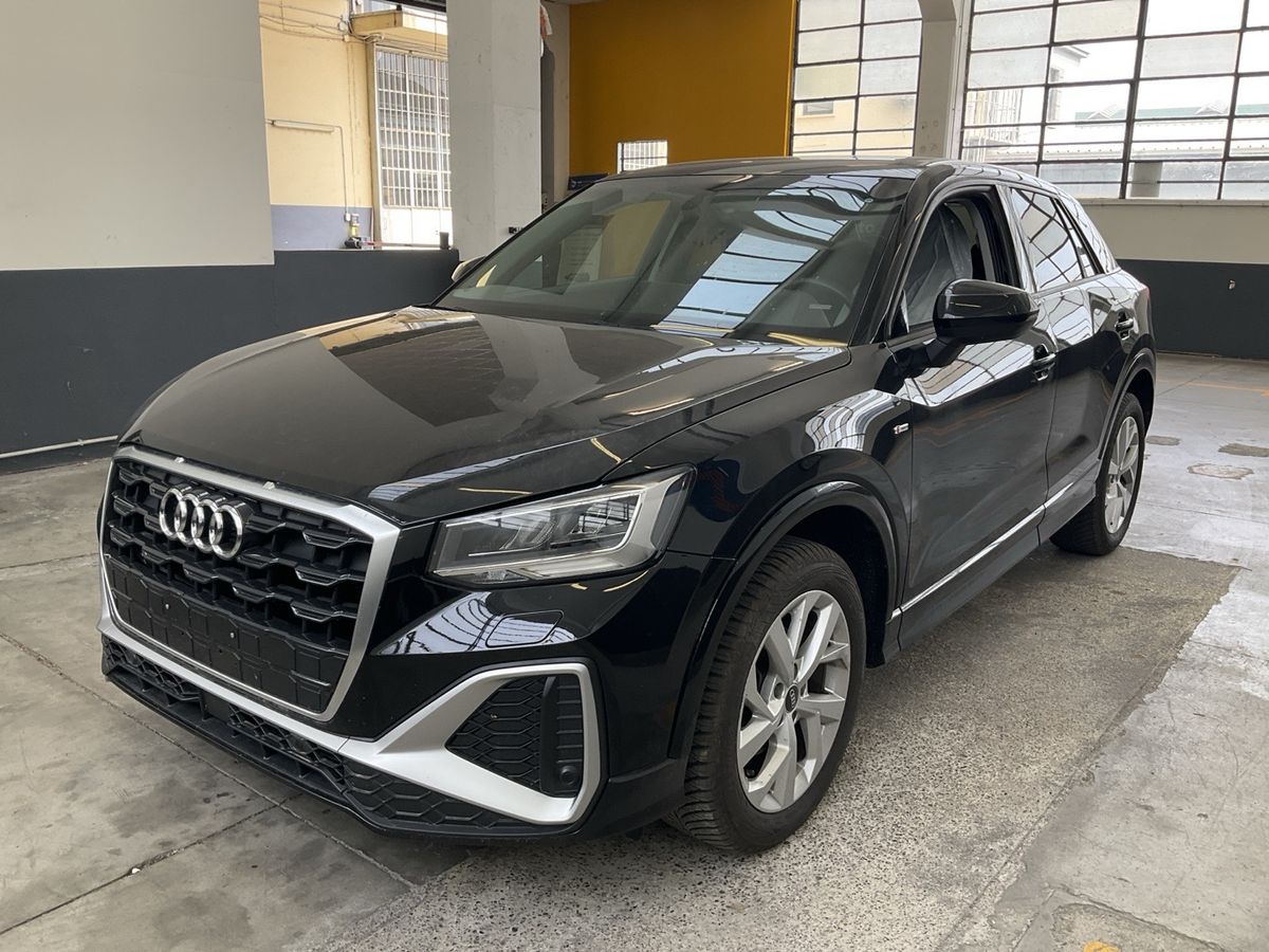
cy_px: 476
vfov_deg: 48.2
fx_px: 1063
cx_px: 634
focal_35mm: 29
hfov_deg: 61.7
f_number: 1.8
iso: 32
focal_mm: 3
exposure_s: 1/155
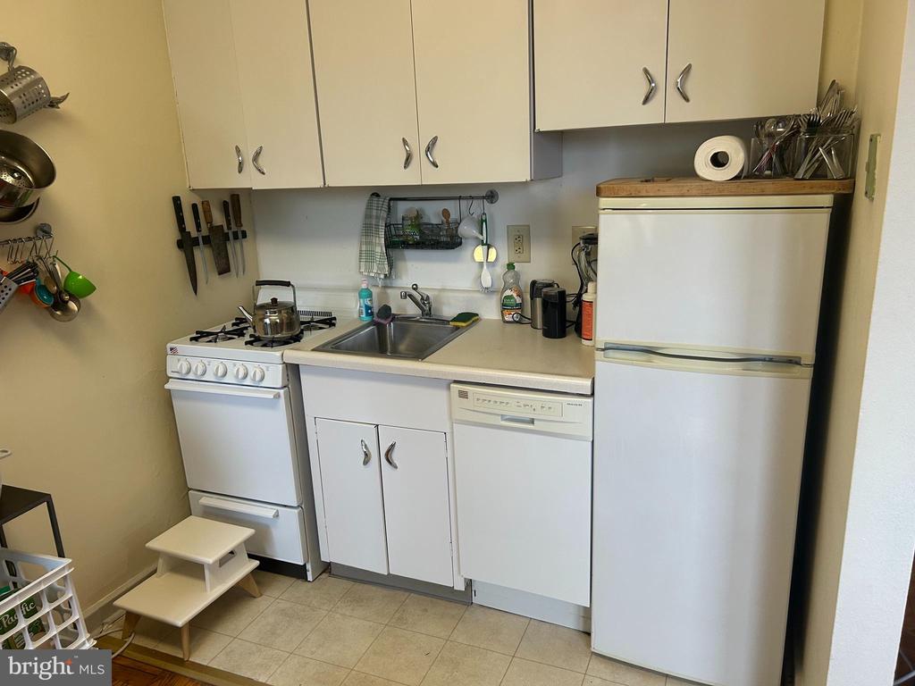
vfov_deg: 53.1
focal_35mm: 26
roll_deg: +2.6
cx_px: 458
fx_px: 687
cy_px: 343
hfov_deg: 67.3
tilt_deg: -14.5
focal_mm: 5.7
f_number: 1.5
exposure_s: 1/120
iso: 125
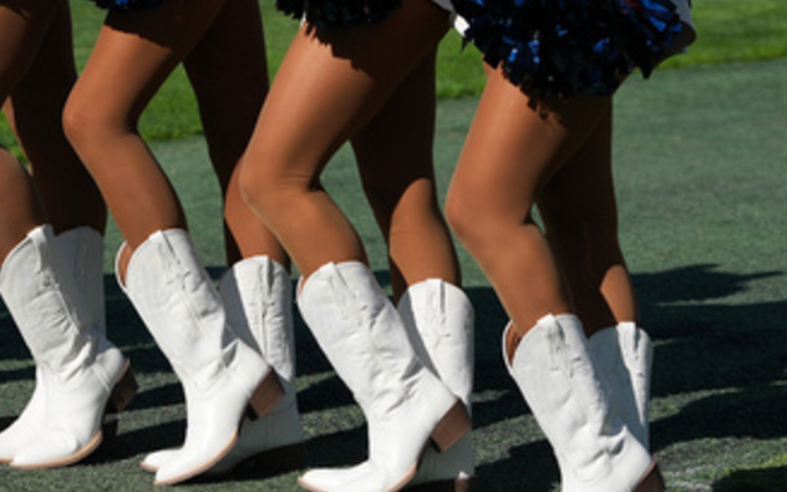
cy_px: -133
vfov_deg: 6.1
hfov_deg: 9.6
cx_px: -263
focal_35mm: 214
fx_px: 4590
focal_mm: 67
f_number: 3.2
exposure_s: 1/4000
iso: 200
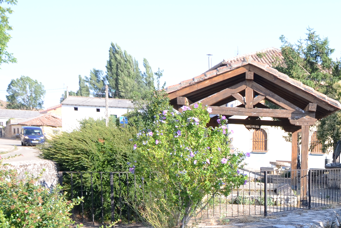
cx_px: 366
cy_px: 223
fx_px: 530
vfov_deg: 23.3
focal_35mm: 56
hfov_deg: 31.9
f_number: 4.5
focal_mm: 16
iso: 100
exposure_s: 1/250
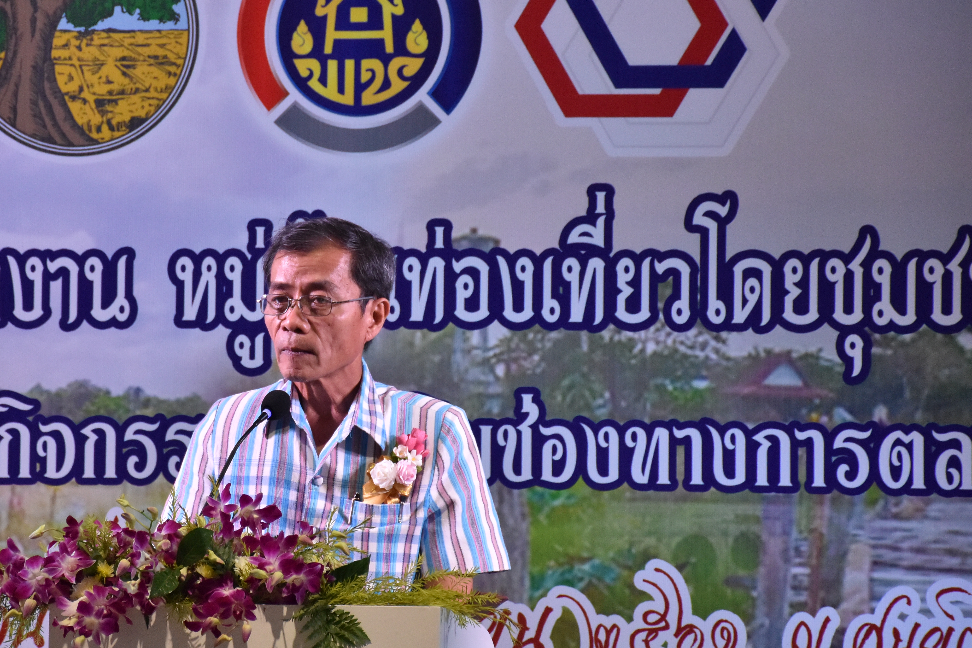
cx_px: 255
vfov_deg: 6.2
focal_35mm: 222
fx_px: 5994
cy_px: 335
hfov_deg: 9.3
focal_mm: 100
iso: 1250
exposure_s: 1/400
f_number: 5.6
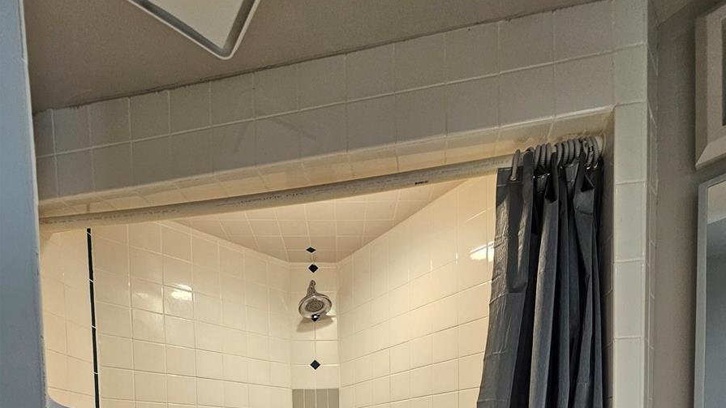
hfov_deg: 89.6
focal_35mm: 19
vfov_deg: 41.6
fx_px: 366
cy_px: 479
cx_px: 364
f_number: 2.2
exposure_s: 1/60
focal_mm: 2.2
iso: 125
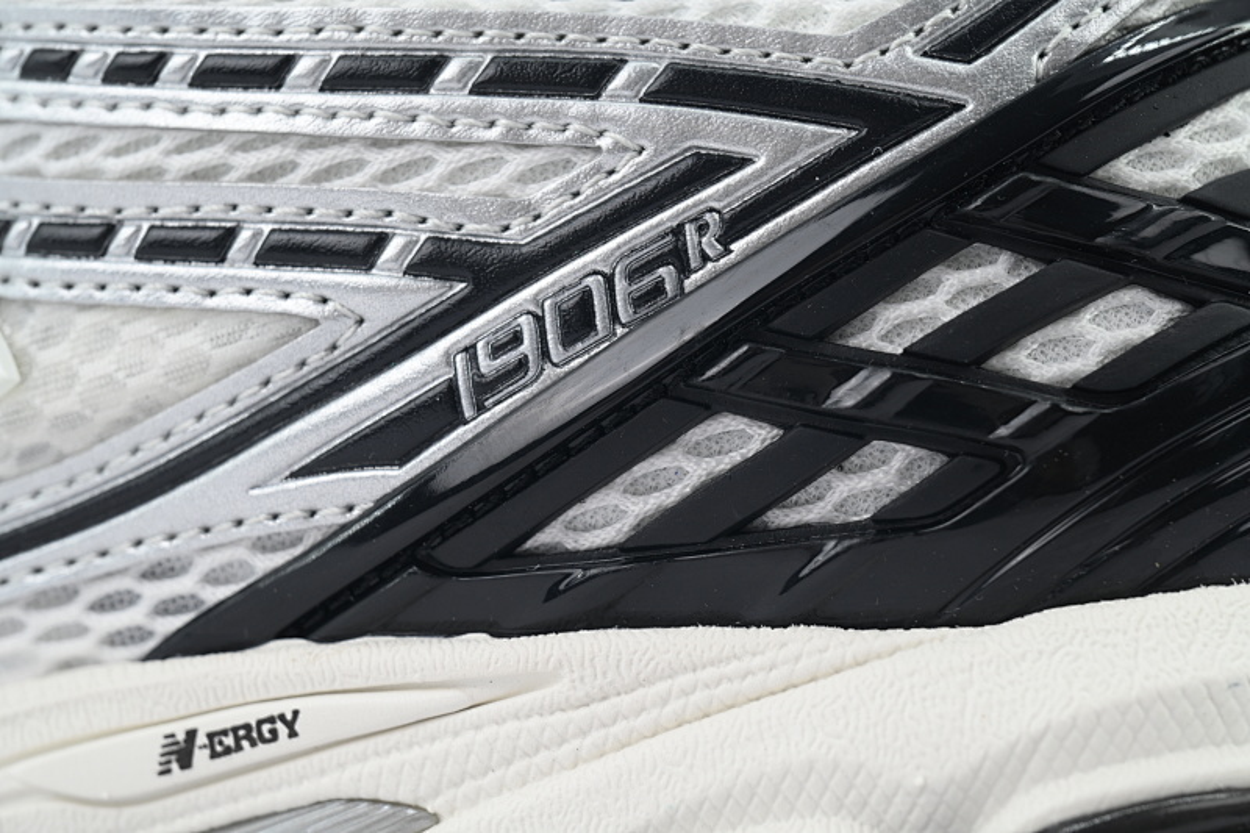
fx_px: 3992
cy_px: 416
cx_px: 625
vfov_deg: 11.9
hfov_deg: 17.8
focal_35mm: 115
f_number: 10
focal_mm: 115
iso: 400
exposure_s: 1/100
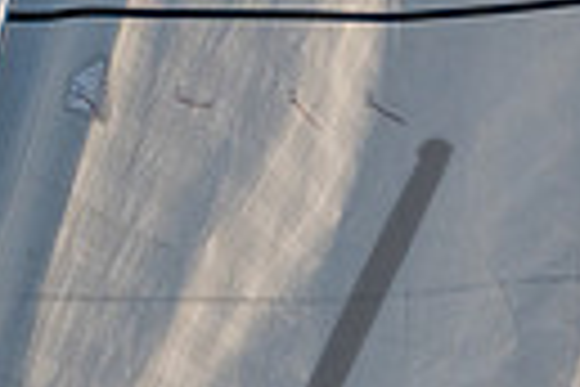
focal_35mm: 1383
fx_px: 22280
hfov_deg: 1.5
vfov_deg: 1.0
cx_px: -14
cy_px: 232
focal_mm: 200
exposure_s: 1/1250
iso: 400
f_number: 6.3
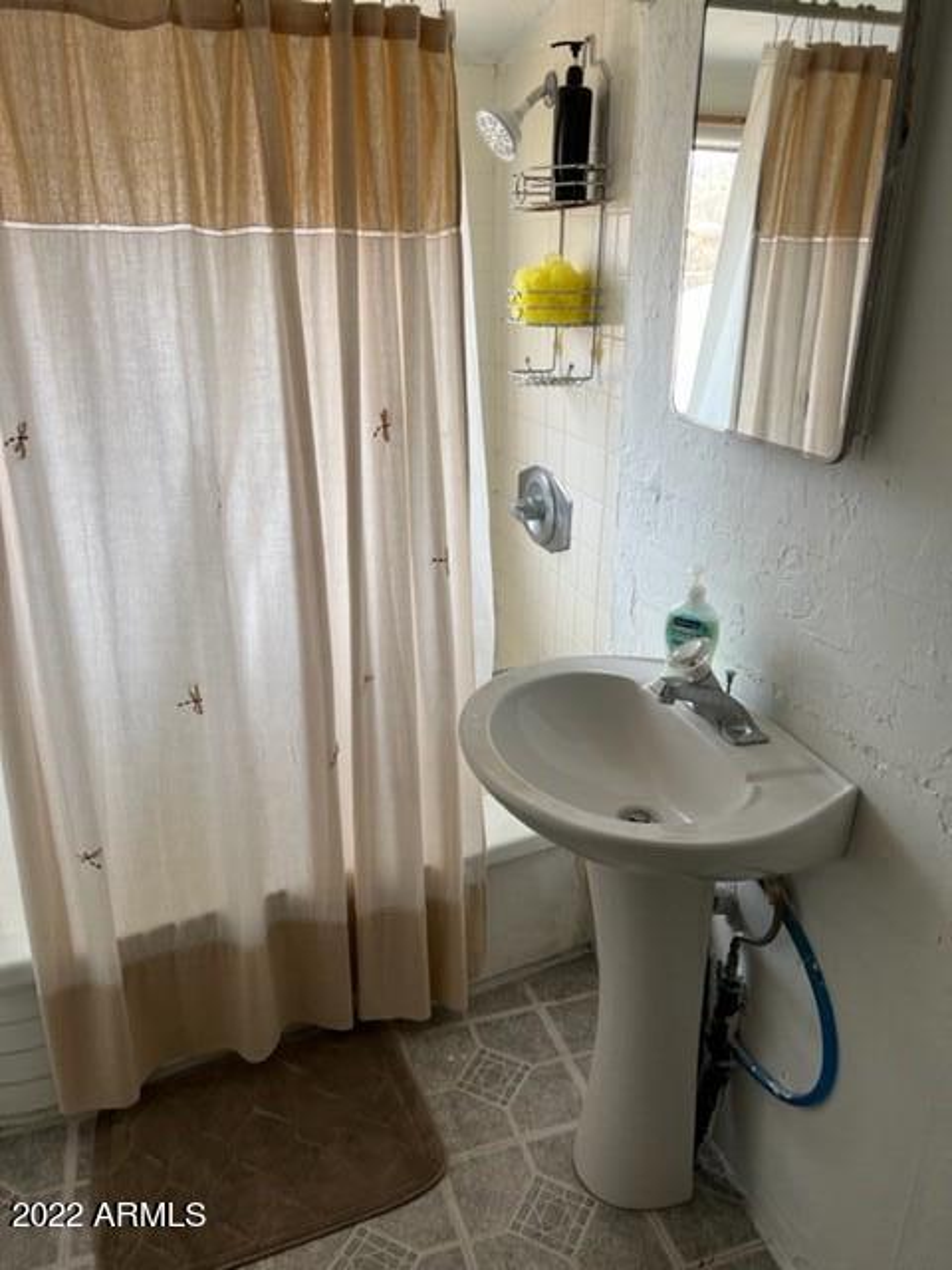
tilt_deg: -21.0
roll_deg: +0.3
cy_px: 635
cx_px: 476
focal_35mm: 26
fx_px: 953
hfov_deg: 53.1
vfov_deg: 67.3
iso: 40
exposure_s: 1/121
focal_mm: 5.7
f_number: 1.5
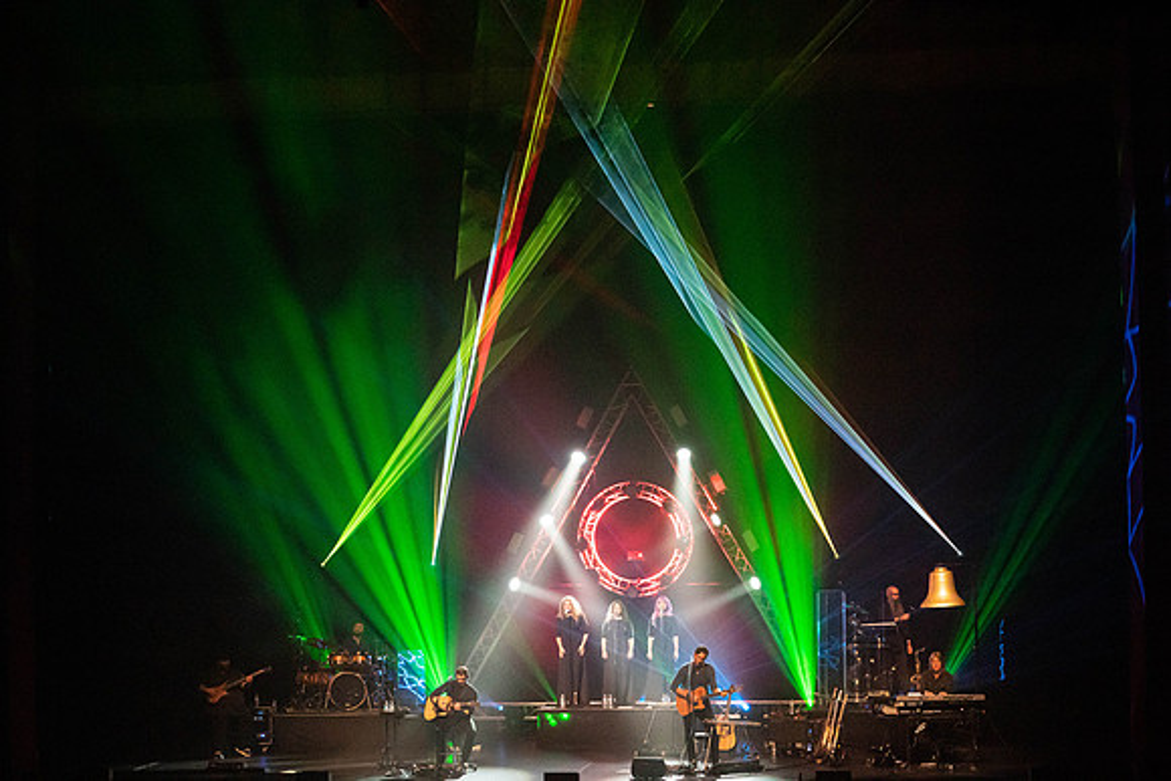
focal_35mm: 70
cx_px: 586
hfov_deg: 28.8
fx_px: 2277
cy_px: 390
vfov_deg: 19.5
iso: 8000
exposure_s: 1/250
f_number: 5.6
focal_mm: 70
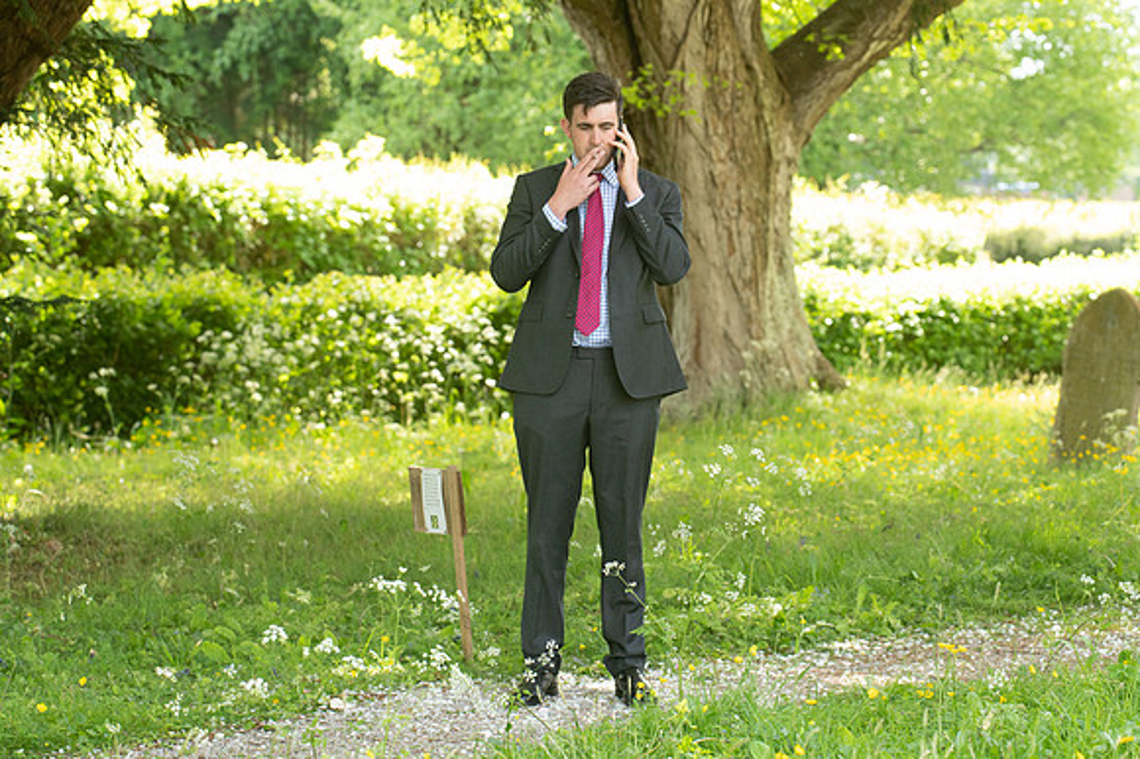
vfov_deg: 9.8
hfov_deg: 14.7
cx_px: 570
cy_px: 380
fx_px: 4431
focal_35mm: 140
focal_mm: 140
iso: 2000
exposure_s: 1/400
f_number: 8
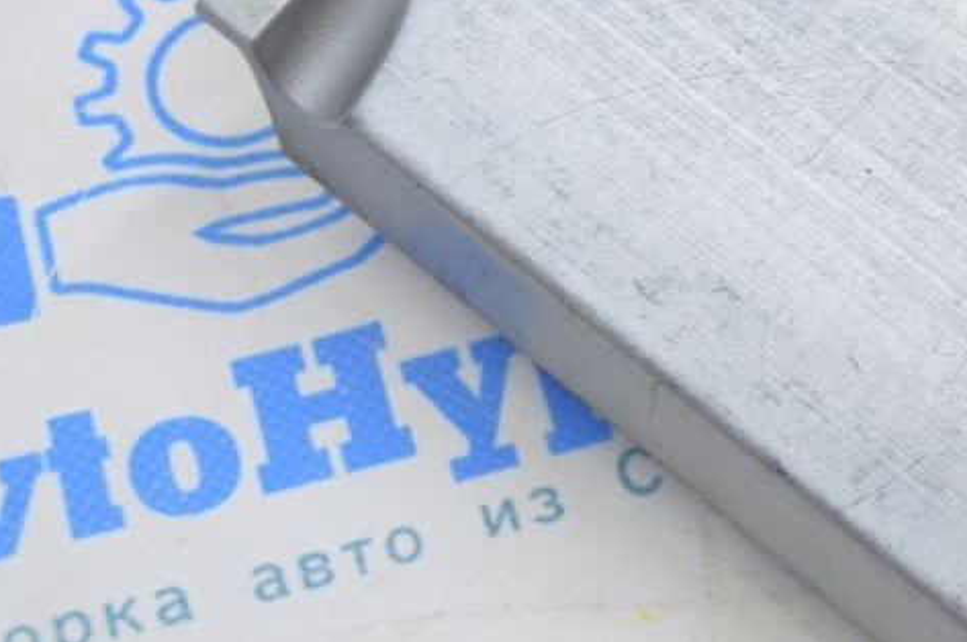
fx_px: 3138
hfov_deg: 17.2
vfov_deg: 11.6
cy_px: 24
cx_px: 908
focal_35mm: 117
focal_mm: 36
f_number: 5.6
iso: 400
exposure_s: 1/20
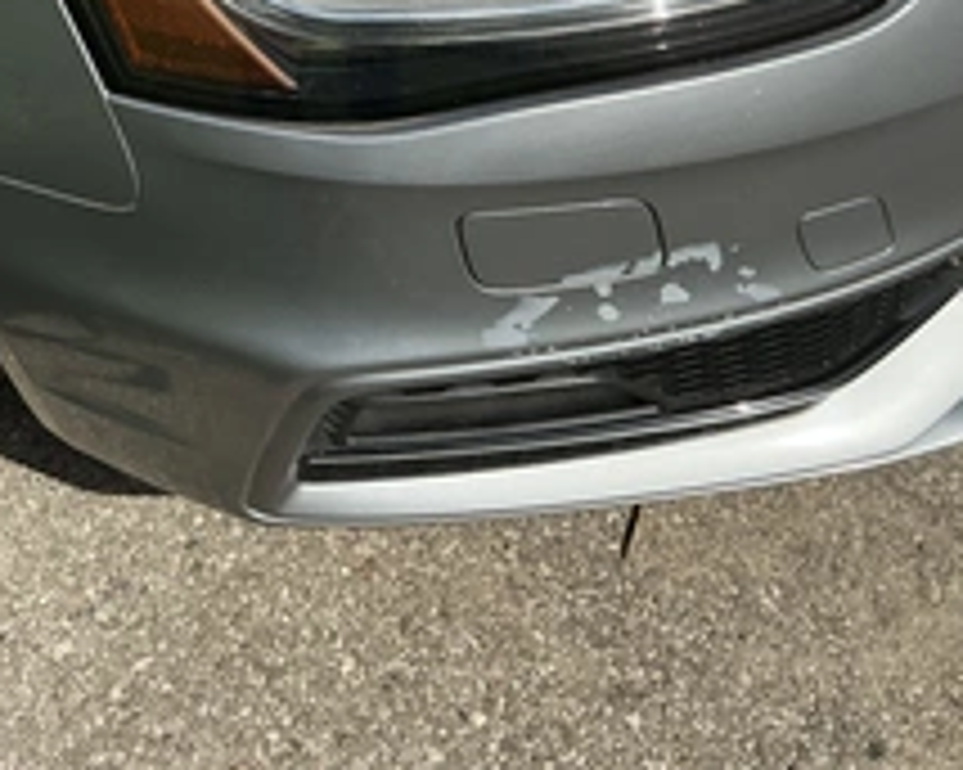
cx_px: 338
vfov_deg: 28.9
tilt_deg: -41.0
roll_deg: +0.6
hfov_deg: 36.4
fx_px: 1453
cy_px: 140
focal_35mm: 51
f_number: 1.8
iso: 25
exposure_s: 1/2801
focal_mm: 3
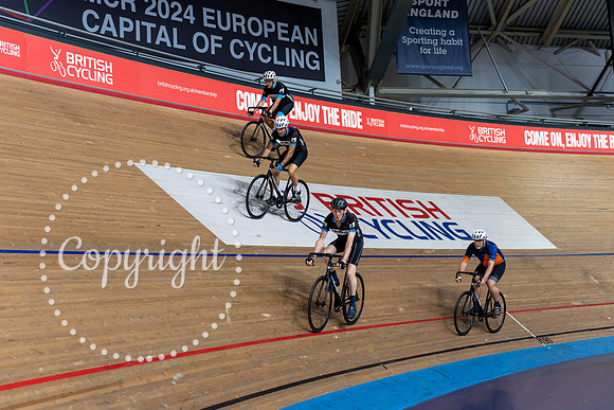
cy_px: 205
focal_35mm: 48
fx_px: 819
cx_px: 307
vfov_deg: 28.1
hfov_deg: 41.1
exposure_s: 1/1000
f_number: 2.8
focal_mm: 48
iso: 2500
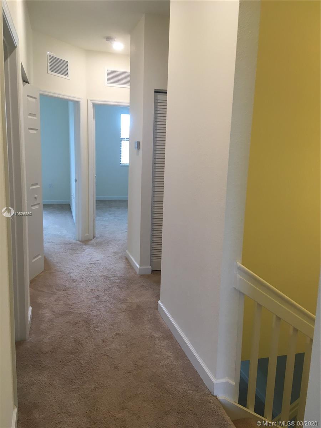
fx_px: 359
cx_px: 160
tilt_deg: -11.6
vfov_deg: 61.7
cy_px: 214
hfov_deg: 48.2
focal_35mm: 29
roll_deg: -1.5
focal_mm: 4.15
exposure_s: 1/30
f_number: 2.2
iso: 50
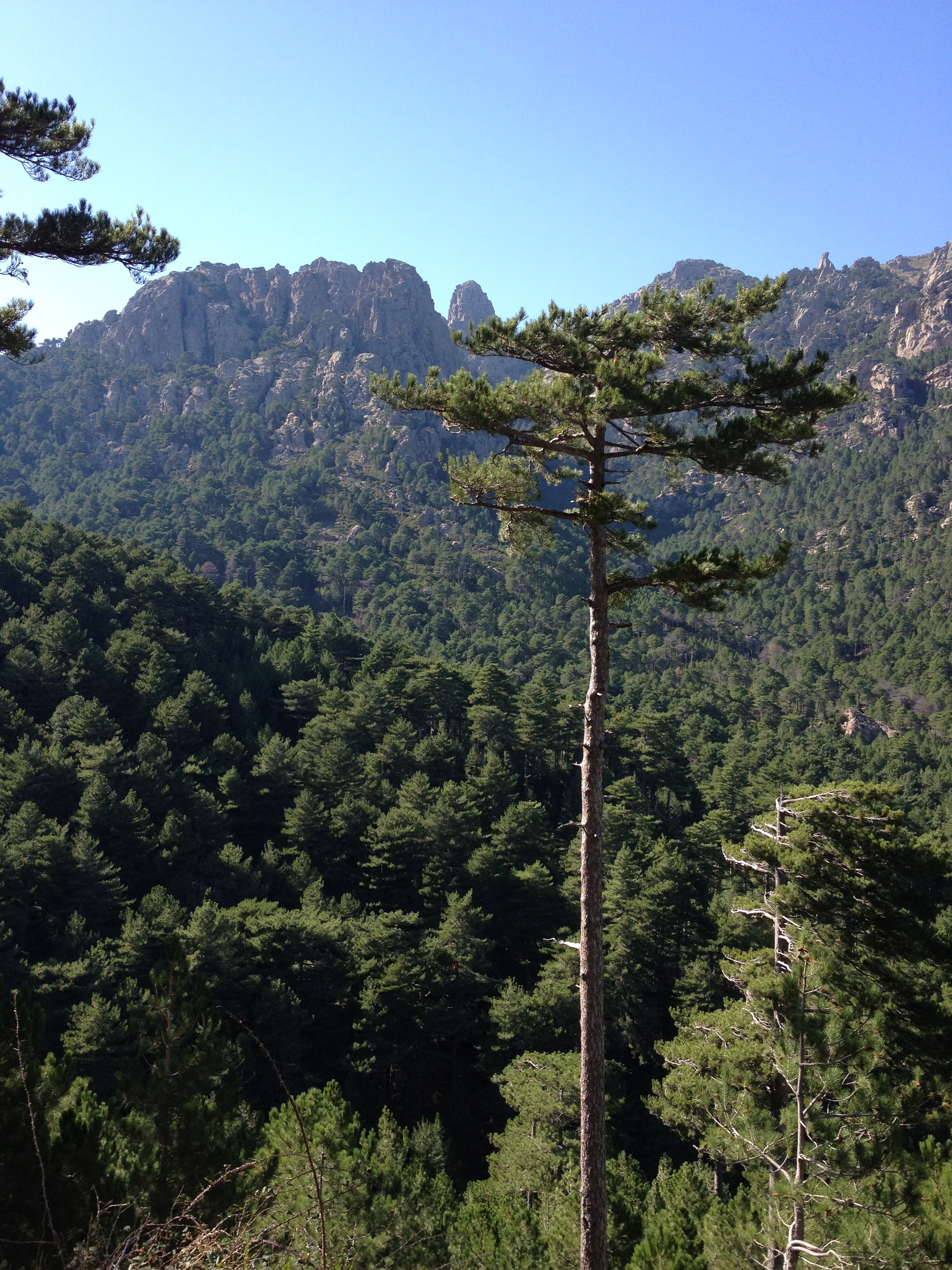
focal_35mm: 35
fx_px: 1283
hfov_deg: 40.7
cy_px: 635
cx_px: 476
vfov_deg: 52.6
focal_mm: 4.28
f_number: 2.4
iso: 64
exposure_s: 1/635
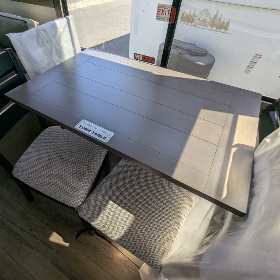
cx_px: 112
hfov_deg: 76.8
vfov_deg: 77.7
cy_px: 141
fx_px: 174
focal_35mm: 19
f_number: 2.2
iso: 59
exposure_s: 1/149
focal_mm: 2.35
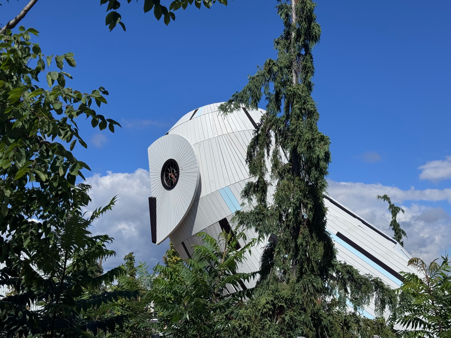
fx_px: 625
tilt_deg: +12.8
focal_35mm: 48
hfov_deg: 39.7
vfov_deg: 30.3
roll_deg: +0.2
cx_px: 226
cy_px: 169
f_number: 1.78
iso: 80
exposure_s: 1/10526
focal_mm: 6.76
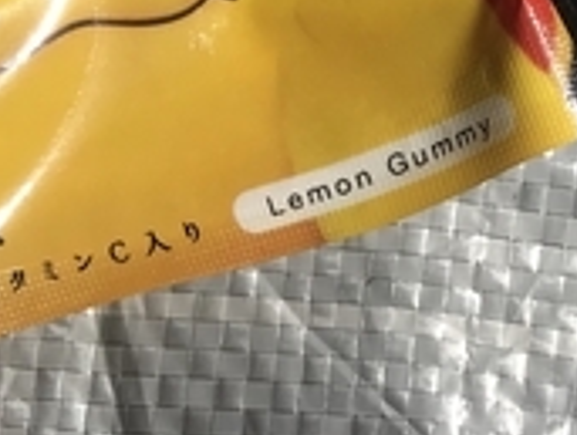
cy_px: -307
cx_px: 530
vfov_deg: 13.8
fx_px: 1637
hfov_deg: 19.6
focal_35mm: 98
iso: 20
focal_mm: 3.99
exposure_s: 1/6410
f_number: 1.8
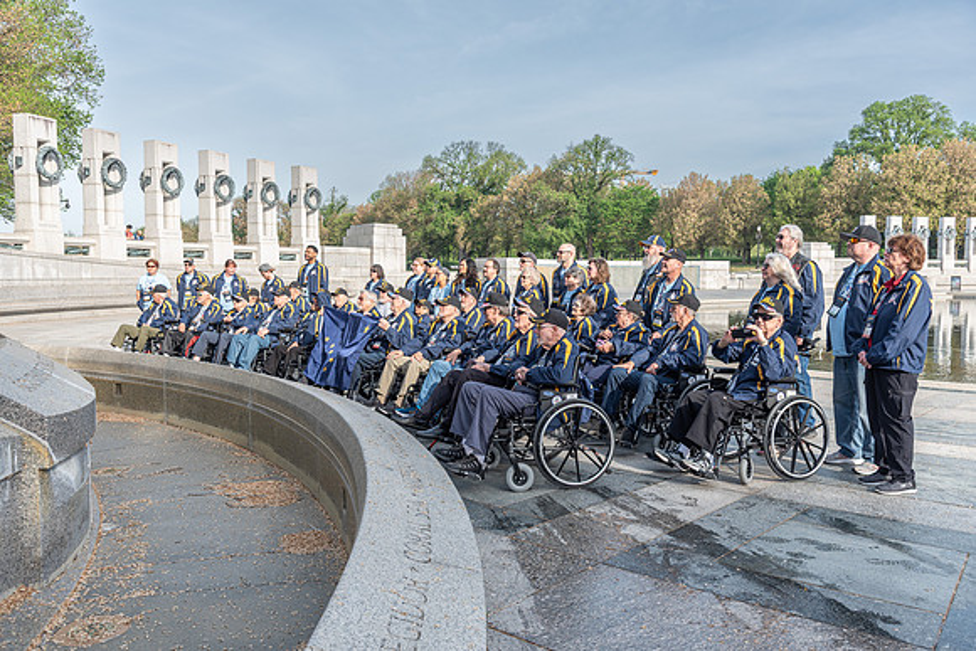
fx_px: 813
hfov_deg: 61.9
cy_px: 326
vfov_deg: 43.6
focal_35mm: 30
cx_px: 488
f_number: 7.1
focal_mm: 30
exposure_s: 1/125
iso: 100
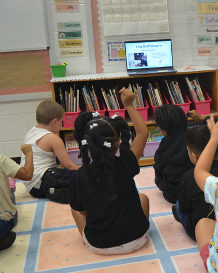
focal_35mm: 61
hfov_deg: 23.6
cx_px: 230
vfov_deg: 31.0
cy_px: 125
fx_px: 492
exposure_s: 1/50
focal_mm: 20
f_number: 3.8
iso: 400
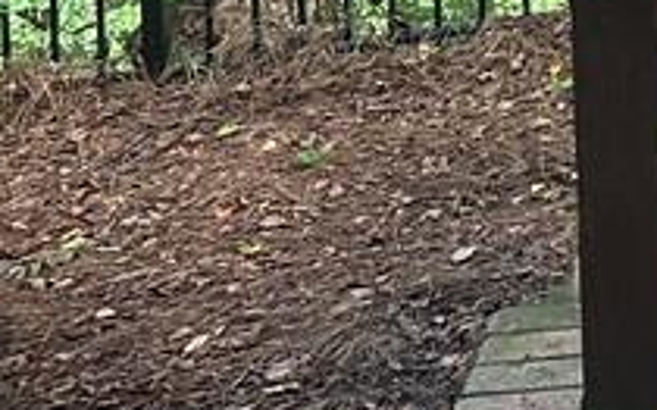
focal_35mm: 124
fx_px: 2219
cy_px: -548
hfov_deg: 13.5
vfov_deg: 9.5
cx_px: 1452
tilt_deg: -5.1
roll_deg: -1.3
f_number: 1.78
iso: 160
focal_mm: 6.86
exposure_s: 1/121
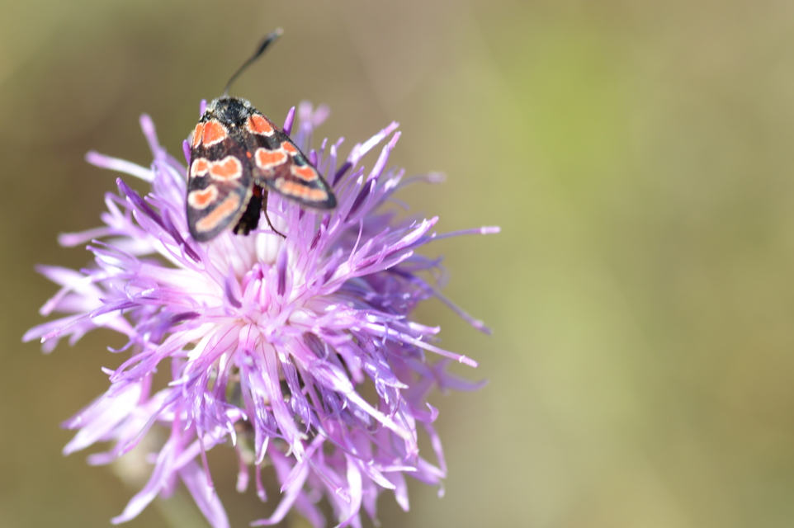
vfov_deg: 9.1
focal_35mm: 150
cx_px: 397
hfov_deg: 13.7
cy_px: 264
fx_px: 3306
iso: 200
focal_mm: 100
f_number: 6.3
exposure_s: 1/400
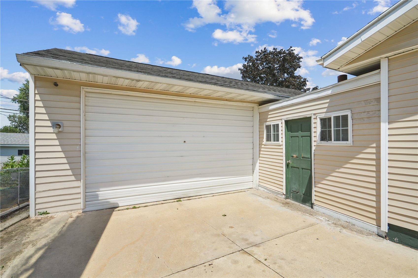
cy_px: 139
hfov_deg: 90.0
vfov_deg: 67.4
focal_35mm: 18
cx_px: 209
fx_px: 209
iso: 400
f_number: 10
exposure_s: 1/1000
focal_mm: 18
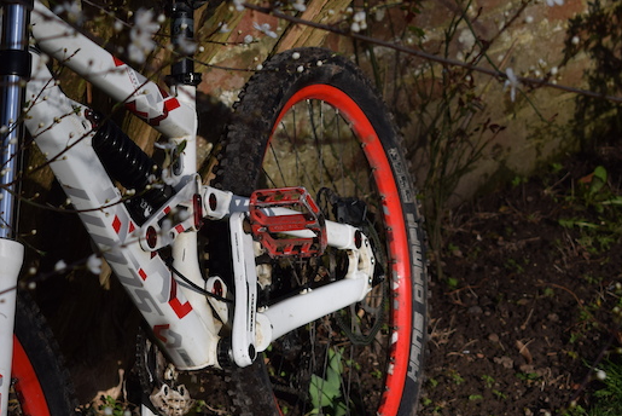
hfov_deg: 13.1
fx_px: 2679
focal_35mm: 155
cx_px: 54
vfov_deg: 8.9
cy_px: 159
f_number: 5.6
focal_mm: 52
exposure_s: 1/800
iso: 100
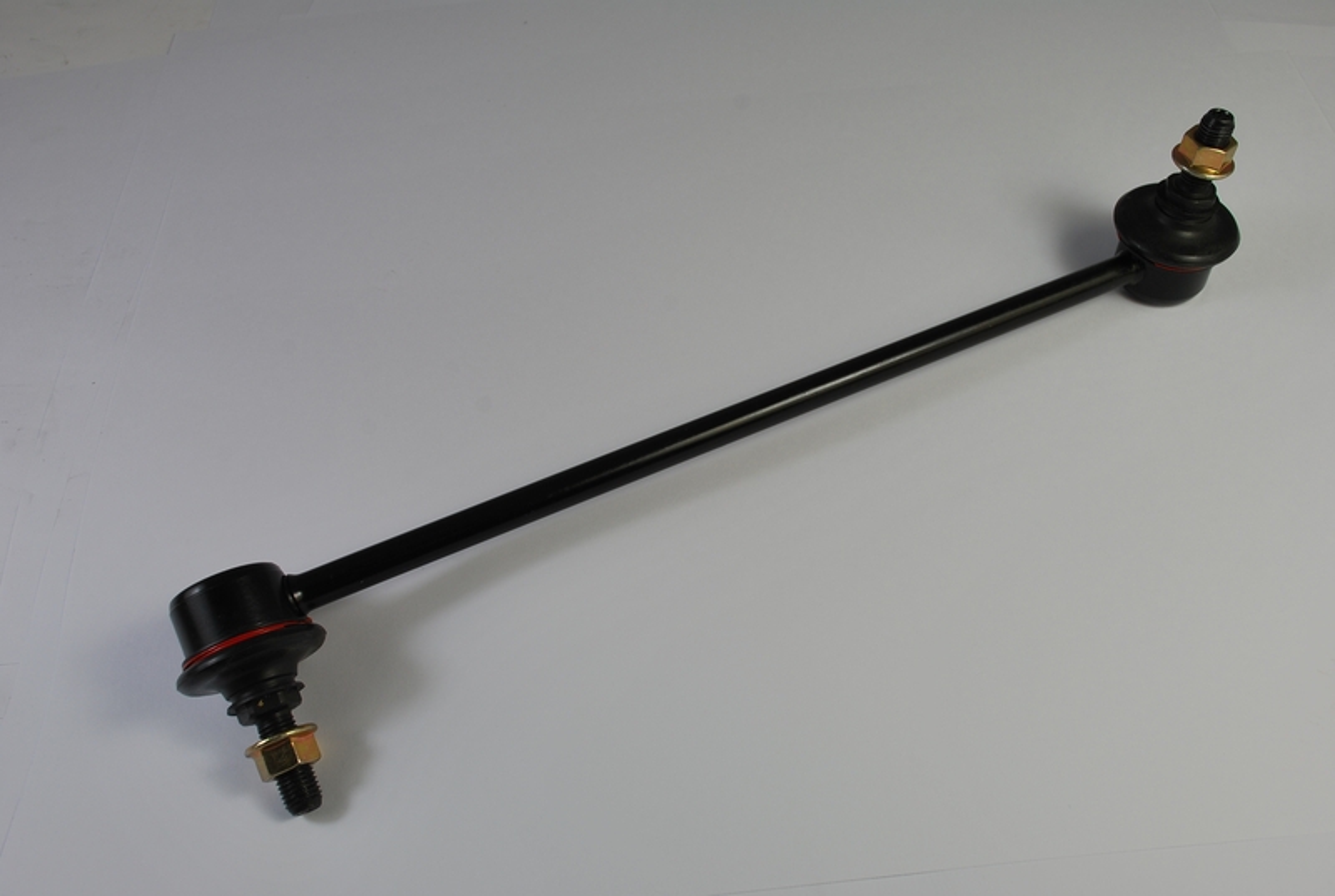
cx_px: 668
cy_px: 448
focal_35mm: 33
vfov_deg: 40.1
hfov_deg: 57.1
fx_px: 1226
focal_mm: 22
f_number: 9
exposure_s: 1/40
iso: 100
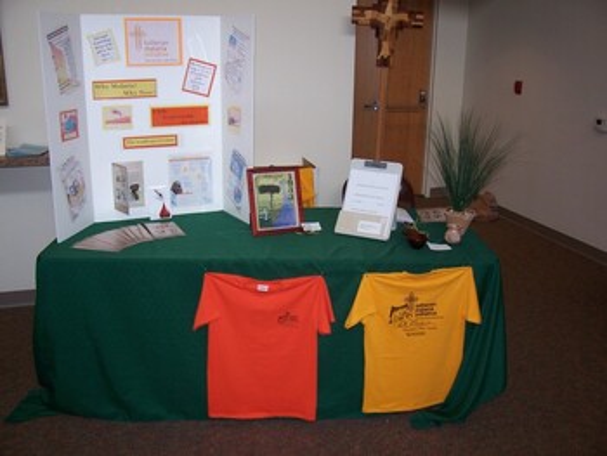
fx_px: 597
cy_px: 228
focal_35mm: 34
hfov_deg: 53.9
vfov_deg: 41.8
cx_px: 304
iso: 80
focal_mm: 5.6
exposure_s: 1/60
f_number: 2.7
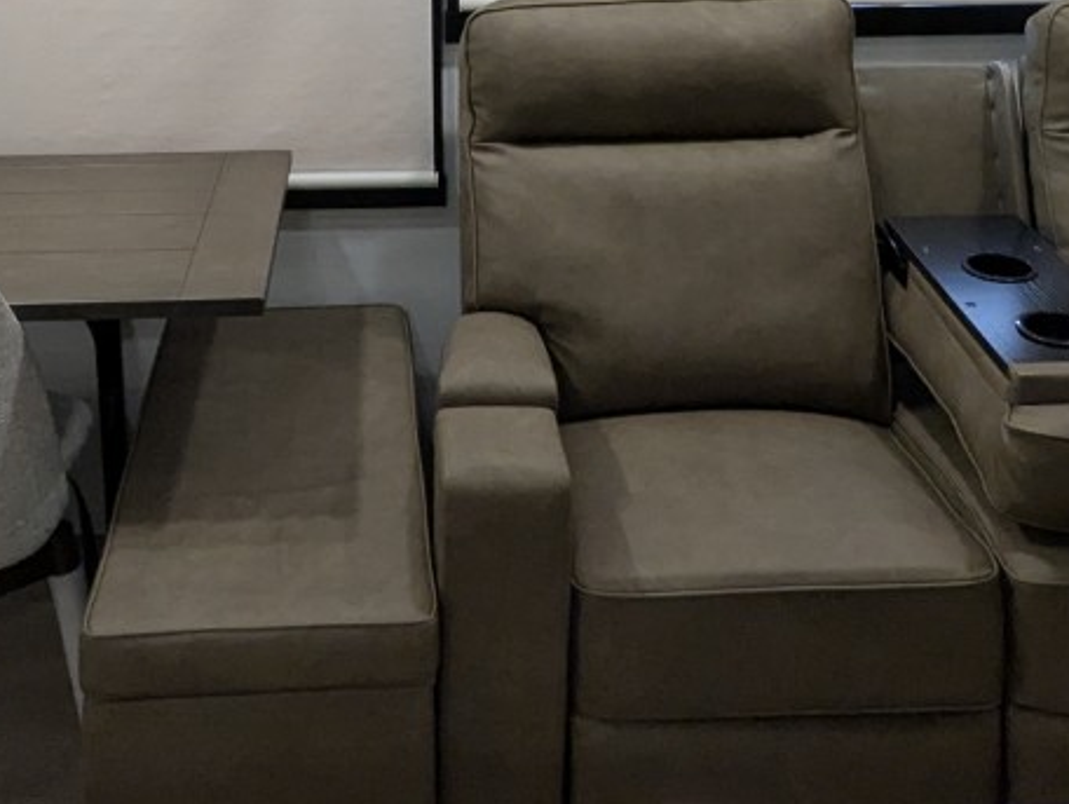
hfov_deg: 38.8
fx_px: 1515
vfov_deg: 26.7
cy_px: -136
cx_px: 461
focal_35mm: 49
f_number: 2.2
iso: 405
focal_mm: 2.35
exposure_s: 1/142
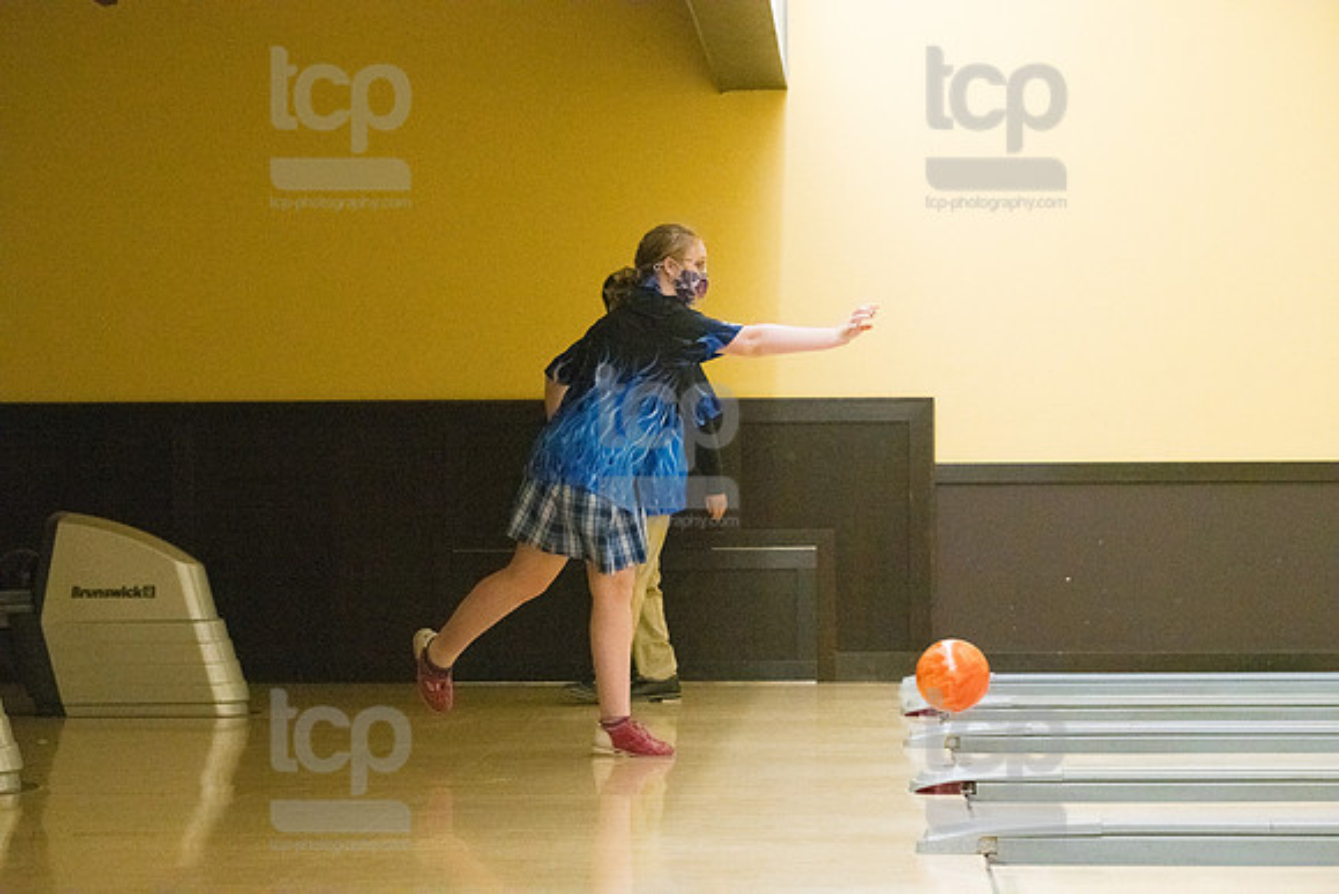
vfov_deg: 14.9
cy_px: 447
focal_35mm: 92
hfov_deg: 22.1
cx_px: 670
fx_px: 3423
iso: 10000
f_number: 4.5
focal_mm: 92
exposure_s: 1/1000
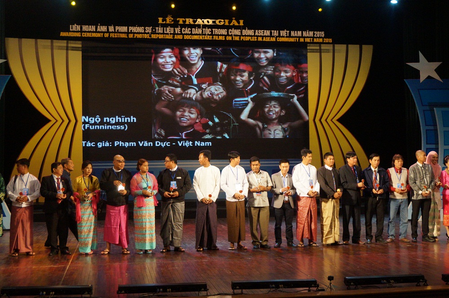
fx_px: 673
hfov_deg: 36.9
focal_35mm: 54
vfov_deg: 25.0
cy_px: 149
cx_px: 224
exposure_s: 1/320
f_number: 5.6
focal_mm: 36
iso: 3200
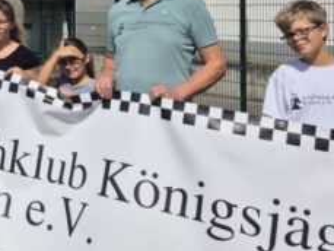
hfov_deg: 25.2
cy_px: -16
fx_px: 676
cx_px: -57
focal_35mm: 70
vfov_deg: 20.2
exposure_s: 1/4960
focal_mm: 5.4
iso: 25
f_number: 1.8
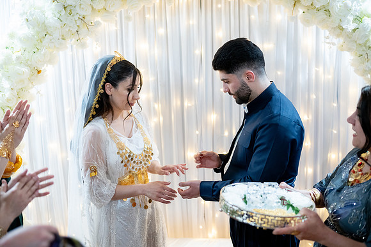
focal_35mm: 35
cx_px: 186
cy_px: 124
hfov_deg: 54.4
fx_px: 361
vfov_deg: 37.9
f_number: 2
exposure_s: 1/160
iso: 4000
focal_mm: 35
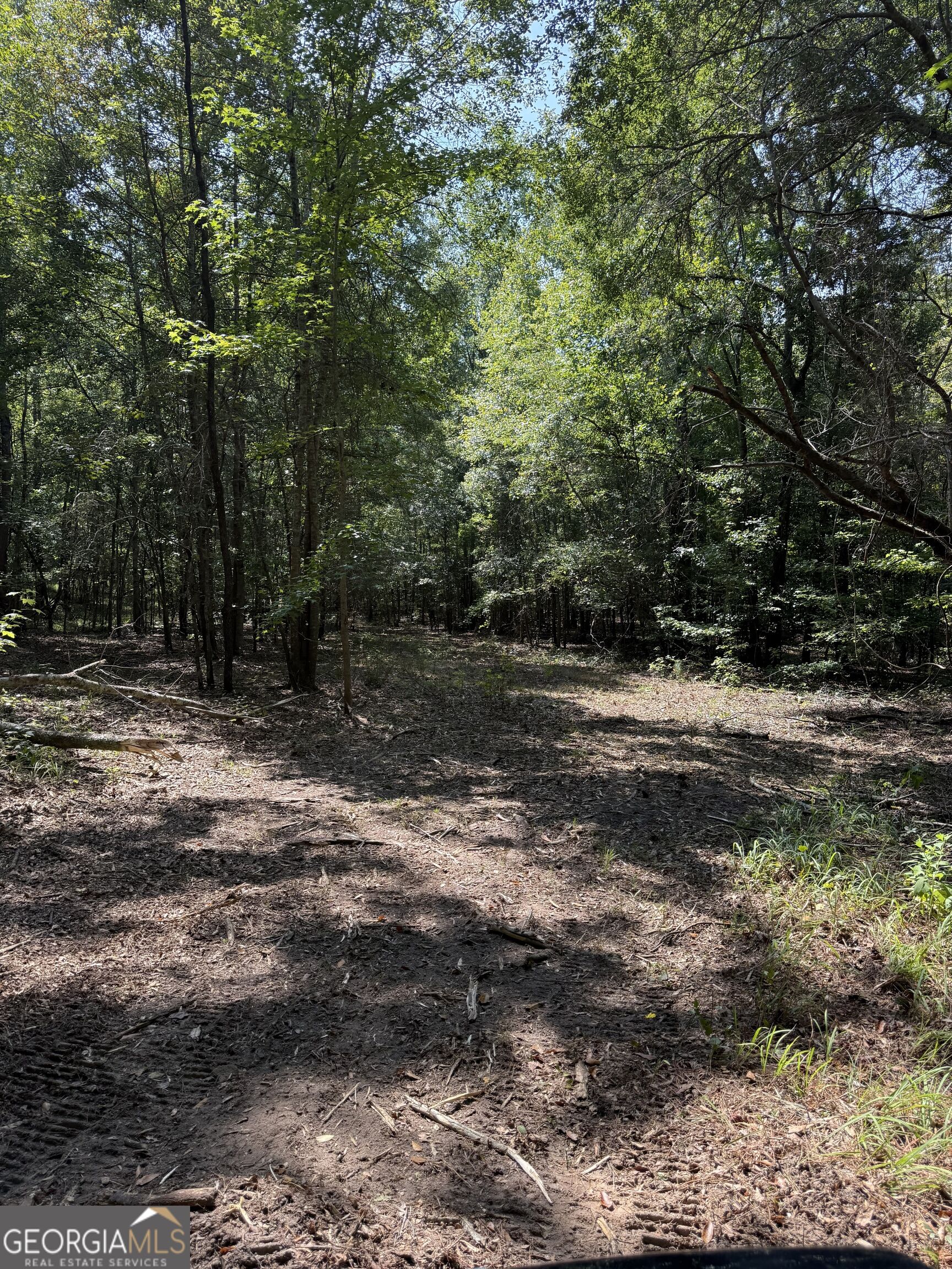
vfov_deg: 71.6
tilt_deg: -2.6
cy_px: 634
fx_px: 880
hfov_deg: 56.8
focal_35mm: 24
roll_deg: -0.8
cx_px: 476
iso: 100
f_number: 1.78
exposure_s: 1/840
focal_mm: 6.76
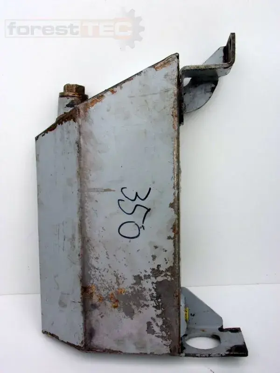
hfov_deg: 42.9
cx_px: 140
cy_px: 186
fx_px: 356
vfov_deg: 55.4
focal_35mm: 33
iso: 80
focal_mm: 5.9
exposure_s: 1/420
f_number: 3.7
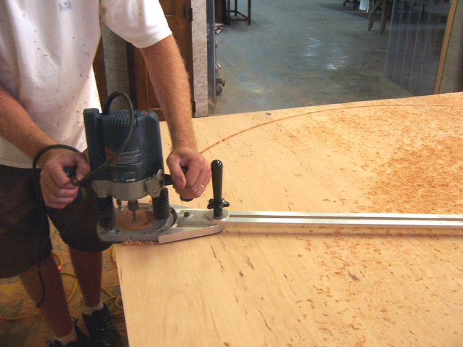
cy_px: 174
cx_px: 232
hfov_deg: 55.4
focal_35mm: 33
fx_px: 441
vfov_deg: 42.9
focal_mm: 5.5
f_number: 3.4
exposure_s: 1/10
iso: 140
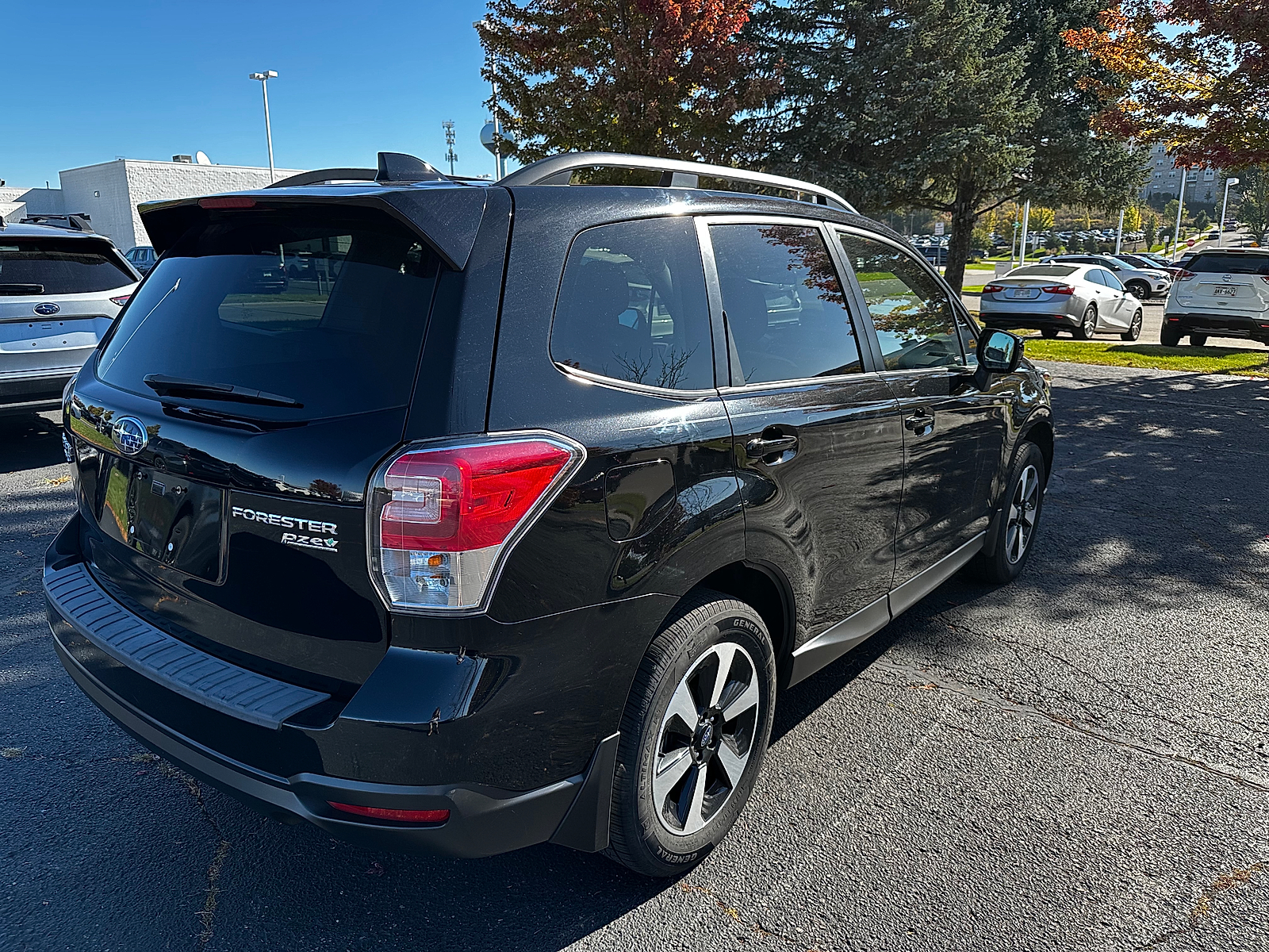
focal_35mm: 24
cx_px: 634
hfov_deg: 71.6
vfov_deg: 56.8
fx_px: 880
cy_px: 476
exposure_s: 1/1119
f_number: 1.78
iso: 80
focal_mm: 6.86
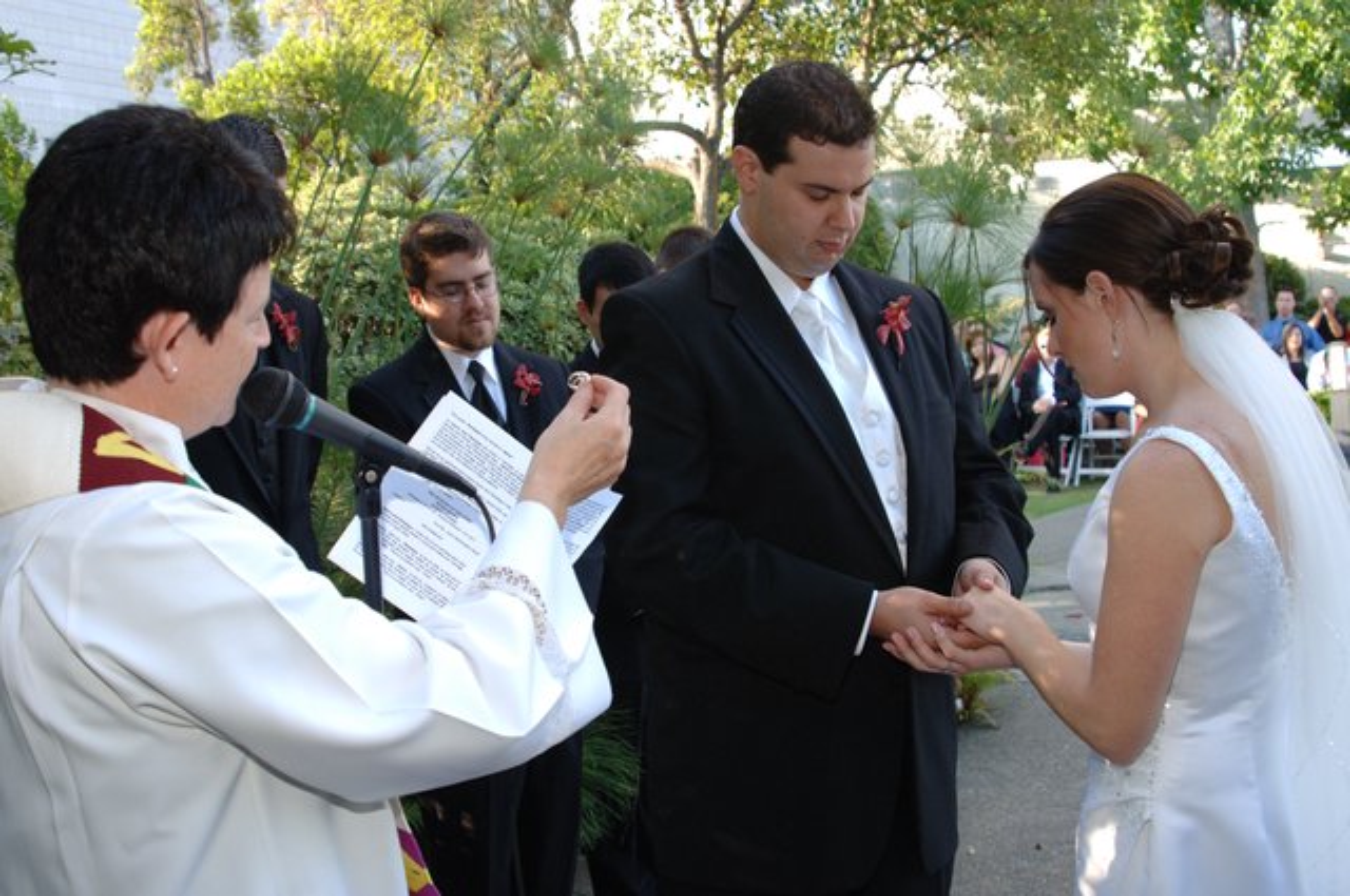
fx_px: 1573
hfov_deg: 46.5
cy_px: 448
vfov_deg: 31.8
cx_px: 675
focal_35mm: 42
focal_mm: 28
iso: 400
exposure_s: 1/80
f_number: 5.6
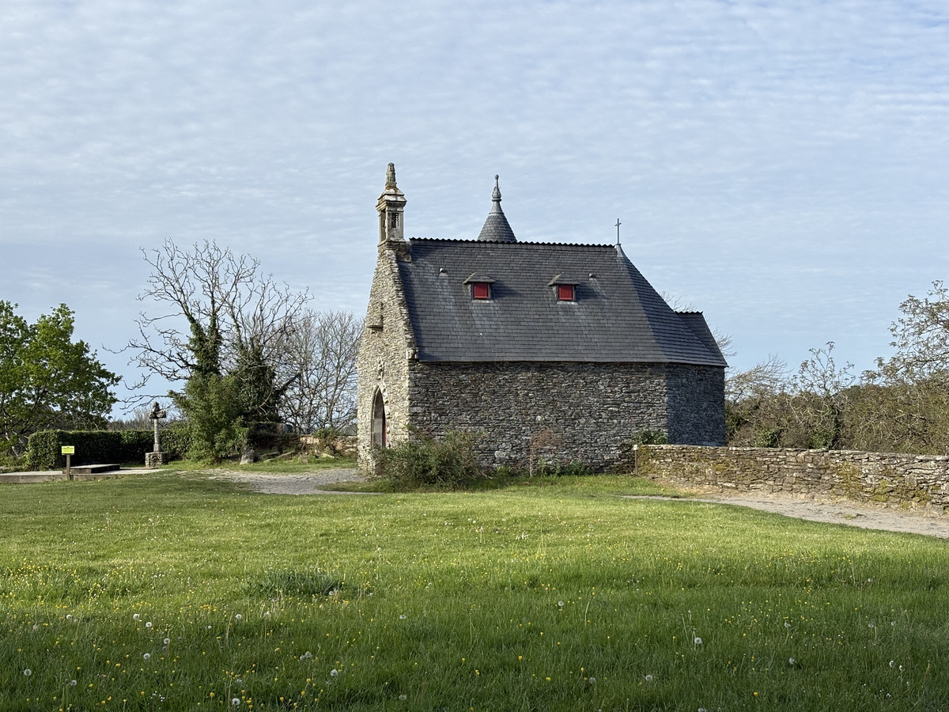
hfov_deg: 36.8
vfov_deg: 28.0
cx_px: 474
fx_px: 1426
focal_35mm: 52
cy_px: 356
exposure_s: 1/2212
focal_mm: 5.96
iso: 32
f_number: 1.6
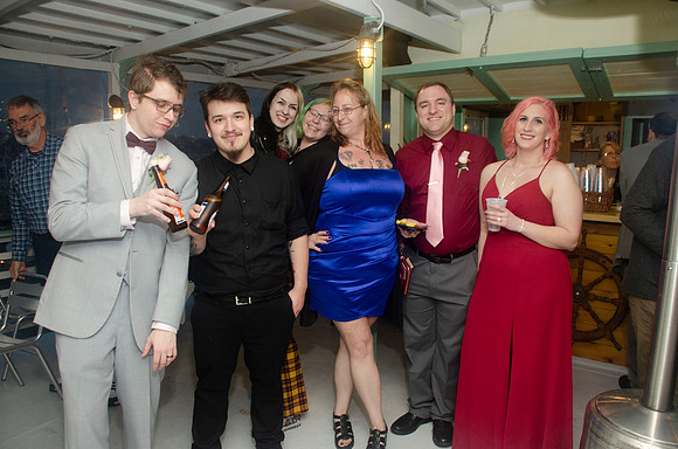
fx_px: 507
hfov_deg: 67.5
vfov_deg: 47.7
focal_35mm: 27
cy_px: 224
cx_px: 339
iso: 400
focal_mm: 18
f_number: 5.6
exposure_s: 1/60
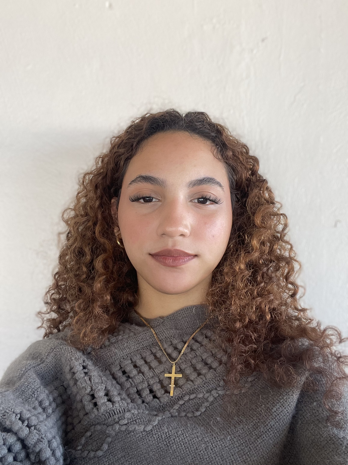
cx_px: 174
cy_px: 232
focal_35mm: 30
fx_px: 402
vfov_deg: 60.0
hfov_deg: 46.8
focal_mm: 2.71
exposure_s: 1/110
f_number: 2.2
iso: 100
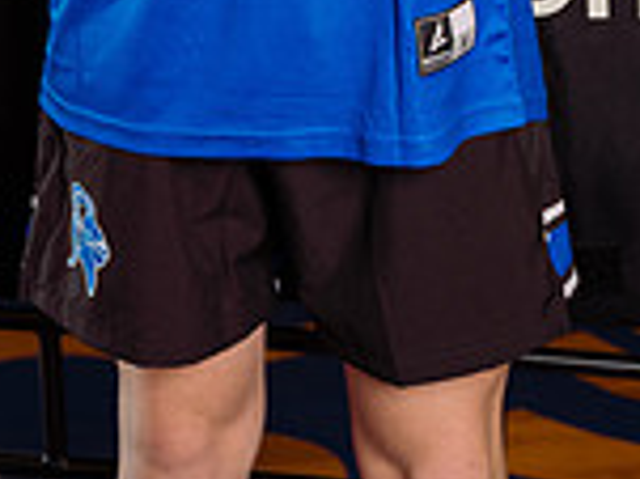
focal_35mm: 149
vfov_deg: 9.3
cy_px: -466
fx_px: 2753
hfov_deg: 13.1
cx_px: 59
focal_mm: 52
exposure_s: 1/200
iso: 200
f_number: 5
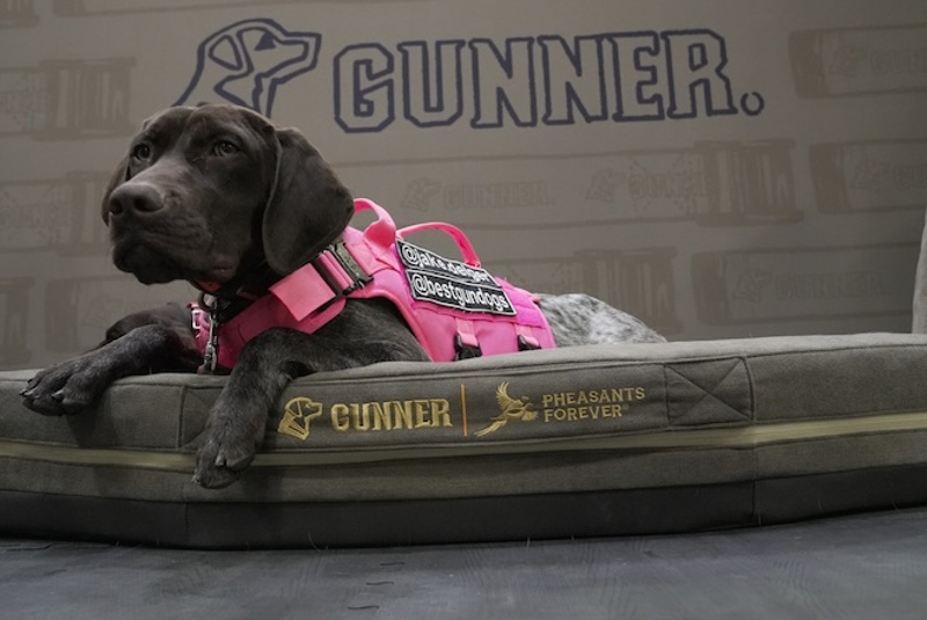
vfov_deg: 45.0
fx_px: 747
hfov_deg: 63.6
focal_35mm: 29
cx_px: 464
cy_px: 310
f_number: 7.1
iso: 16000
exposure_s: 1/250
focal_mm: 29
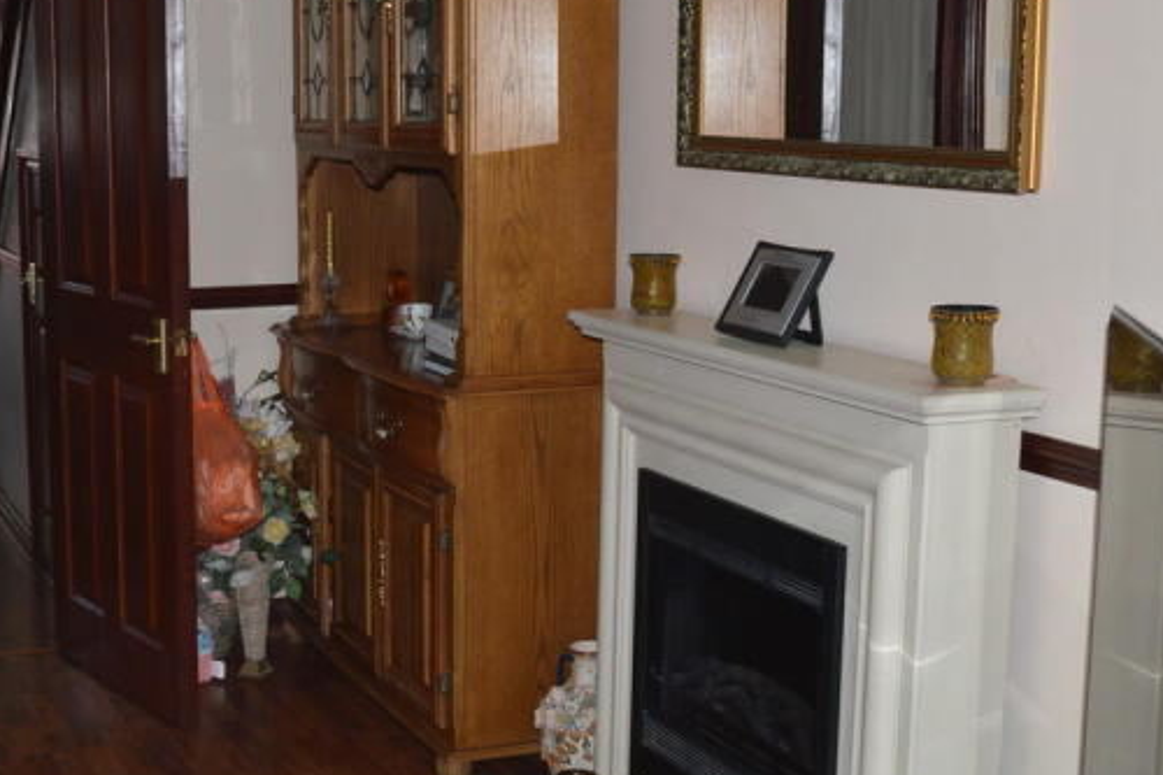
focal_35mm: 59
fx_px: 1905
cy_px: 435
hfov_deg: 33.7
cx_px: 426
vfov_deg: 23.0
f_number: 8
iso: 200
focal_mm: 30
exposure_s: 1/40
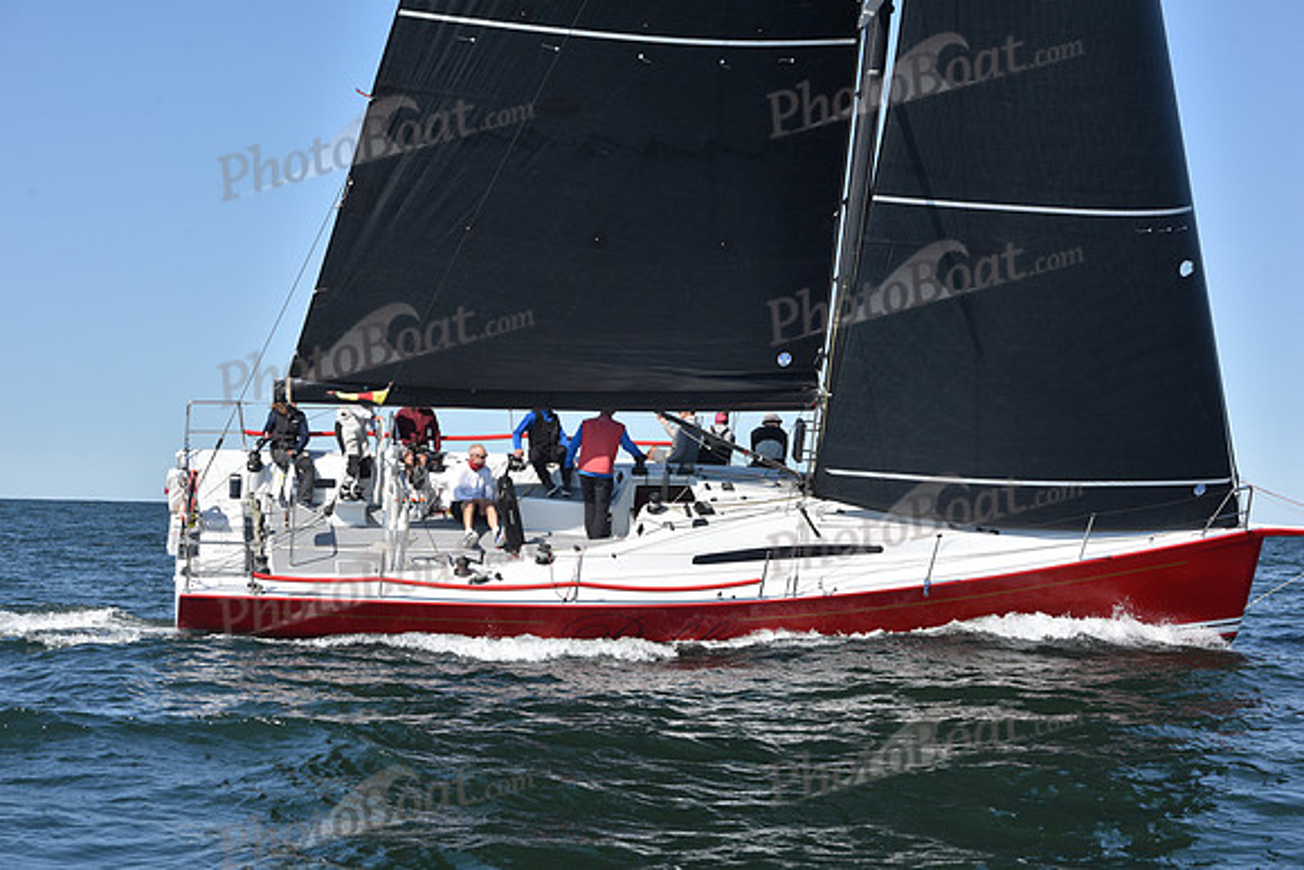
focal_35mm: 70
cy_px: 435
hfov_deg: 28.8
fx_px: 2536
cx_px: 652
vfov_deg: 19.5
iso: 250
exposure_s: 1/640
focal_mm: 70
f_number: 10
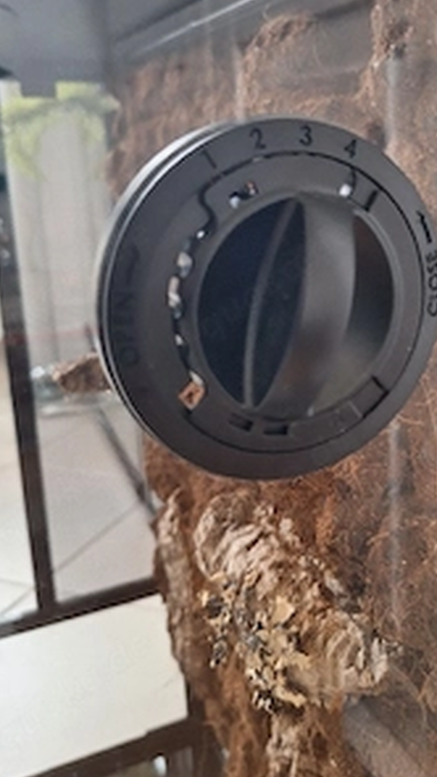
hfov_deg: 33.9
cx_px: 332
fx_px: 700
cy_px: 308
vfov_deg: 57.5
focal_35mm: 34
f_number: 1.8
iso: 320
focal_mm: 5.54
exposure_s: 1/25
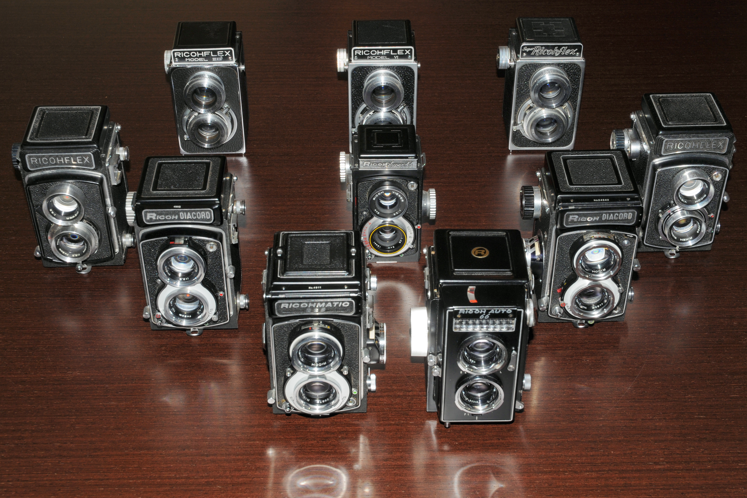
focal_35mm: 54
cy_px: 253
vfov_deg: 25.3
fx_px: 1110
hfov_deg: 37.2
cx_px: 373
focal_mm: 35
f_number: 10
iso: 200
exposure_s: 1/60
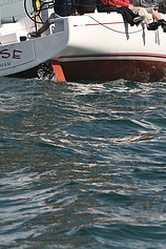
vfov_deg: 8.6
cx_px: 75
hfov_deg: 5.7
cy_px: 53
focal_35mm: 240
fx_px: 1660
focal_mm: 98
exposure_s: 1/640
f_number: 7.1
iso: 250
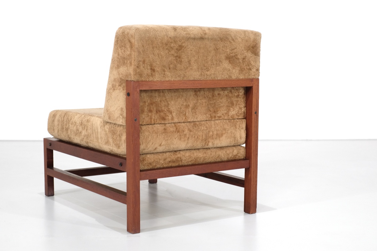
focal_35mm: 53
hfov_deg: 37.5
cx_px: 188
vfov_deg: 25.5
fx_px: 555
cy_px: 126
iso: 800
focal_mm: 35
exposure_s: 1/100
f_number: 5.6
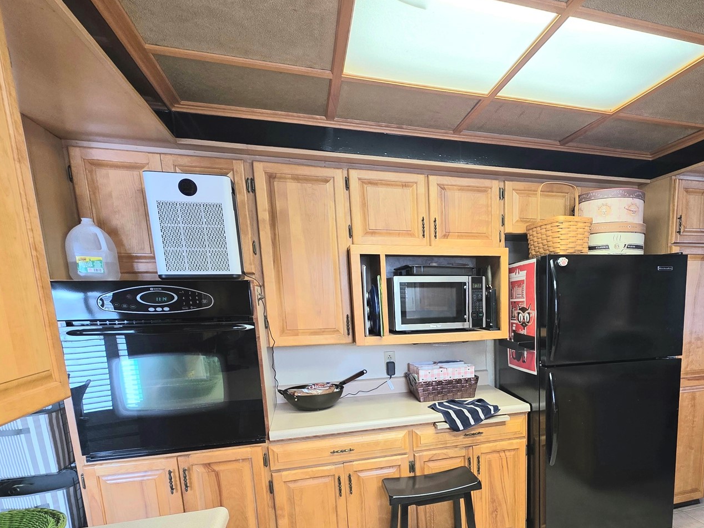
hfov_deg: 76.2
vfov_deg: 60.7
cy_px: 381
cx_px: 475
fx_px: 427
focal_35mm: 21
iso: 125
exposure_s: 1/120
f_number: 1.9
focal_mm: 2.2
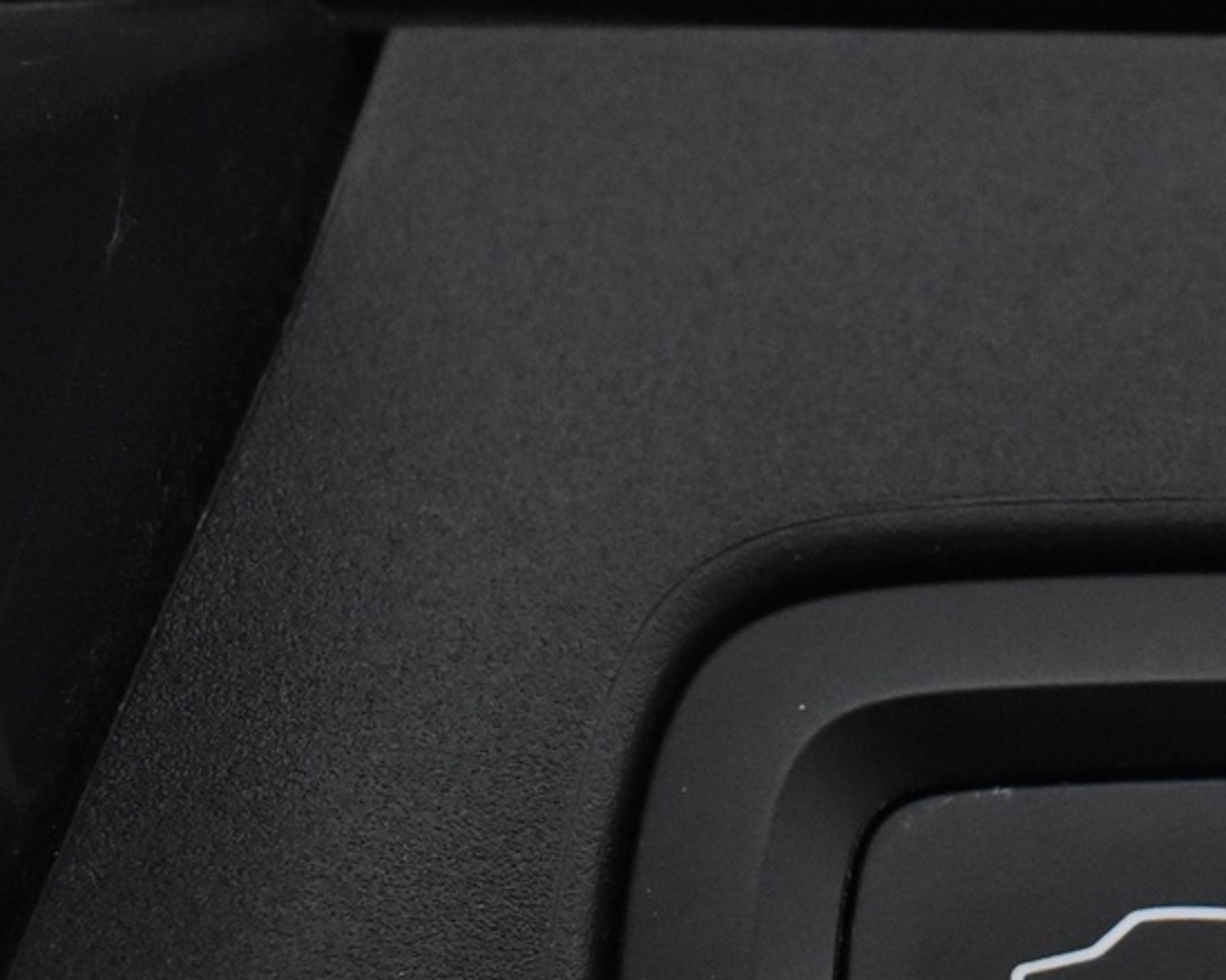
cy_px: 525
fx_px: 3011
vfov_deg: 18.5
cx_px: 1334
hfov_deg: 21.8
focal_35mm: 83
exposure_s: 1/200
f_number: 7.1
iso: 3200
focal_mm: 20
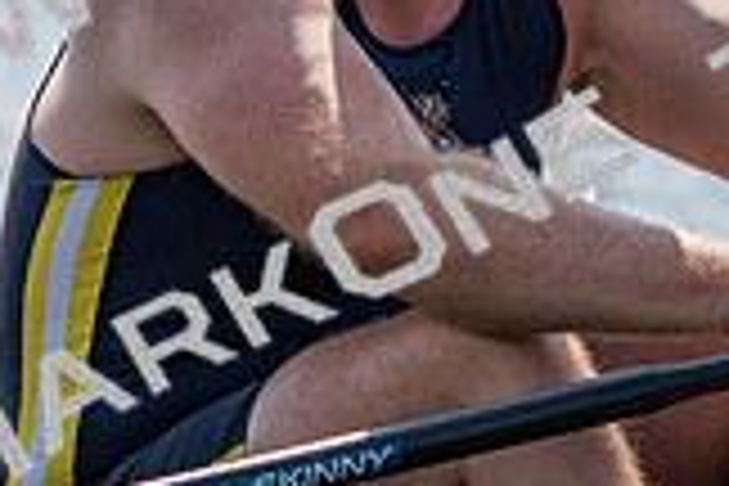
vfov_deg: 1.9
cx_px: 504
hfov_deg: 2.9
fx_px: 14478
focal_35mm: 715
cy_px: 74
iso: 200
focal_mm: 200
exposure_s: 1/1600
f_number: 5.6
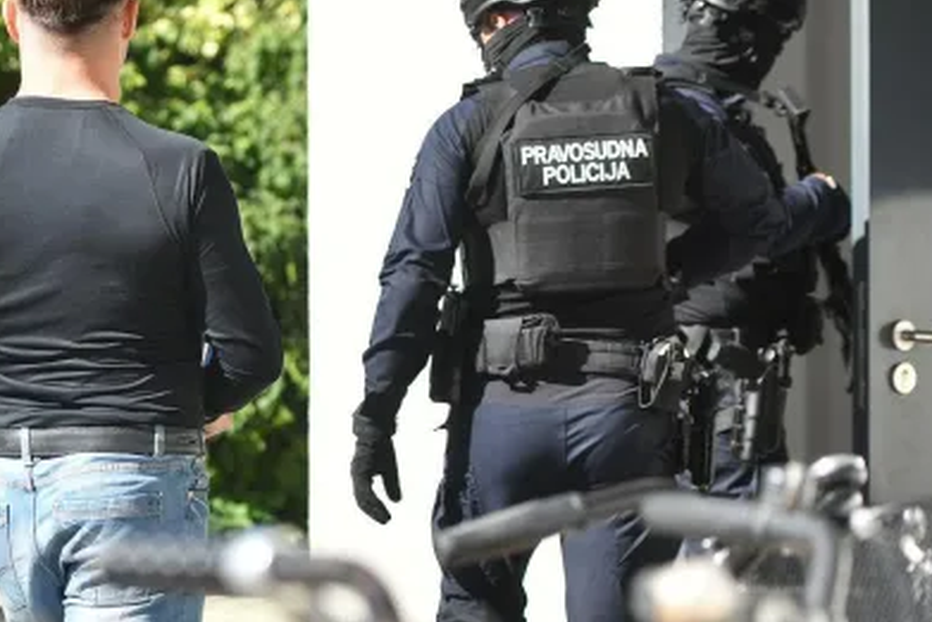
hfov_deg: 14.9
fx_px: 3522
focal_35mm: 136
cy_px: 352
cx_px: 119
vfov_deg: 10.1
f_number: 5
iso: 200
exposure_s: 1/1000
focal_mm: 70
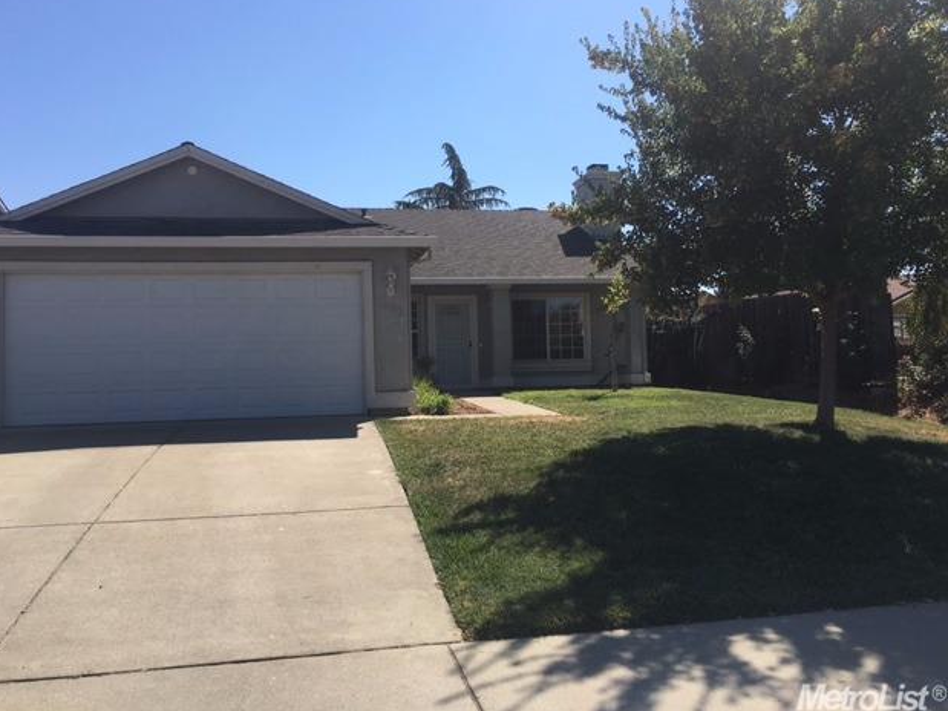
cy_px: 346
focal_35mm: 30
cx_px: 459
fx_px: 821
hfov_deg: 60.0
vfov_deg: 46.8
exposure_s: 1/1538
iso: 25
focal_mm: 4.15
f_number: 2.2
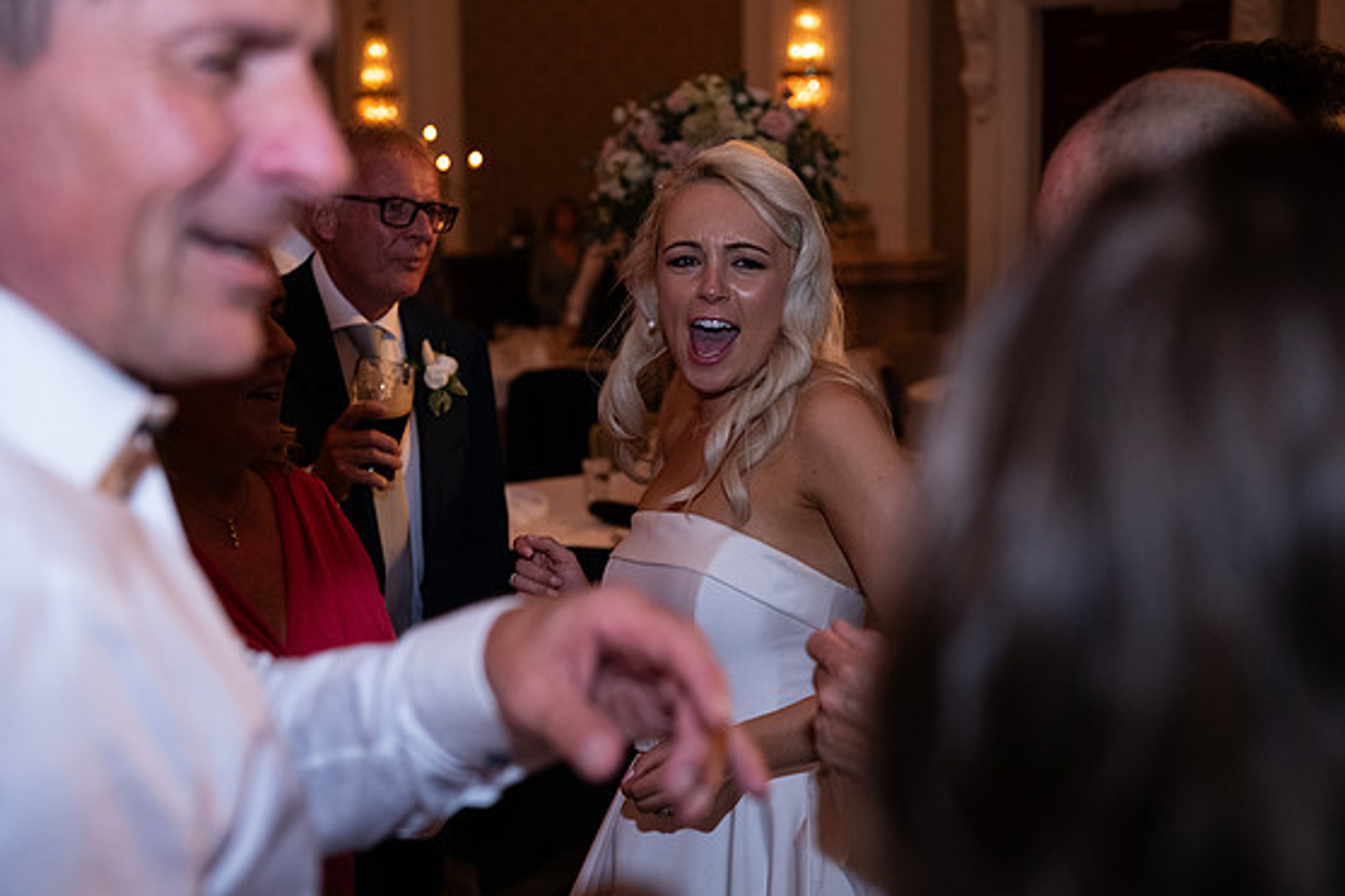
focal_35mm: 52
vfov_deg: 26.0
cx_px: 689
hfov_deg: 38.2
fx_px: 1943
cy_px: 447
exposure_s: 1/160
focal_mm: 50
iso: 1250
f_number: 3.5
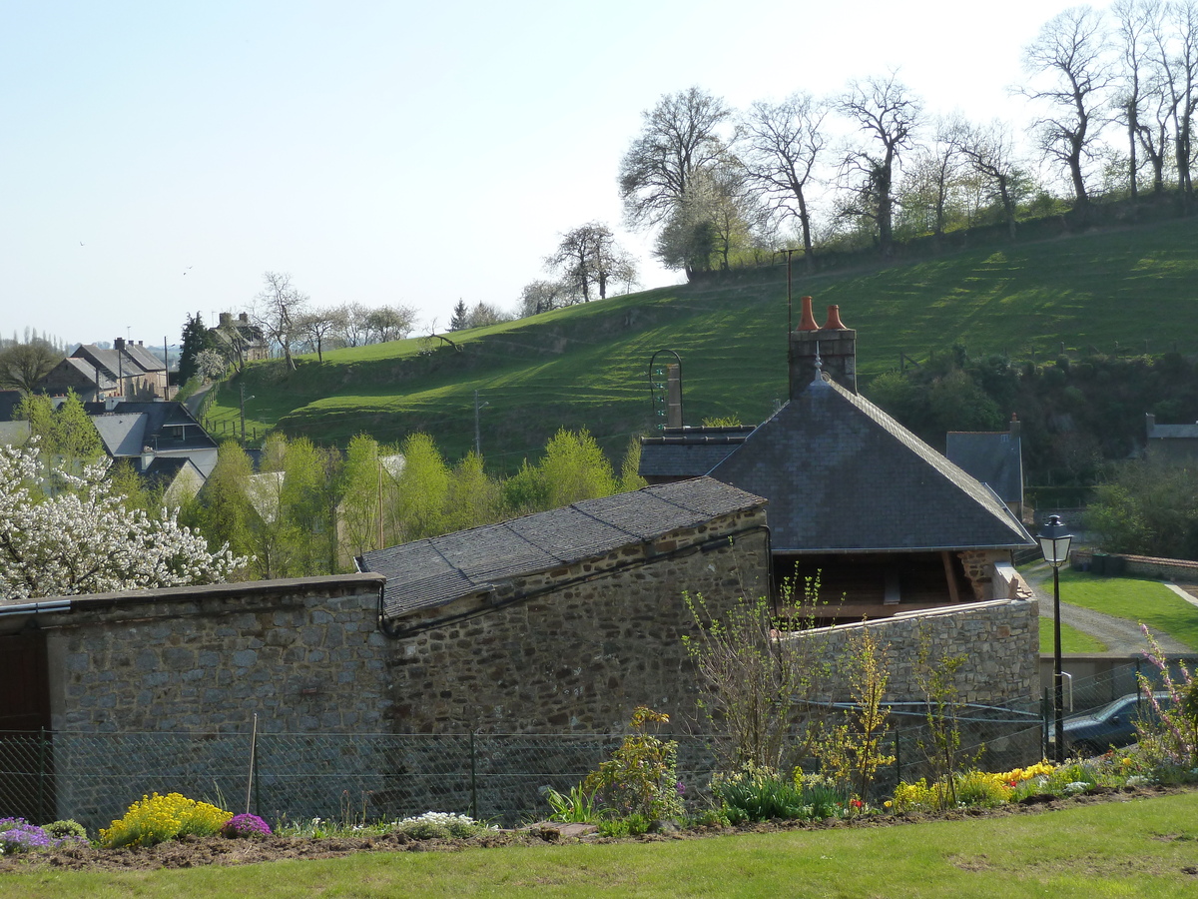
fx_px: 1800
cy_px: 450
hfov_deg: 36.8
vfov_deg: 28.0
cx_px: 599
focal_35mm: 52
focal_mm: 8.5
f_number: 3.8
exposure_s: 1/500
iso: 125
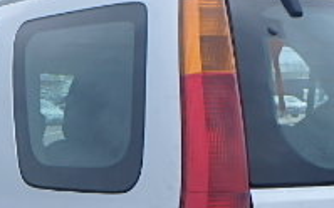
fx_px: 900
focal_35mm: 99
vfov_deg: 12.7
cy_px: 289
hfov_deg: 20.9
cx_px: 230
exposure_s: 1/200
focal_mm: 5.2
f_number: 4.6
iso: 125
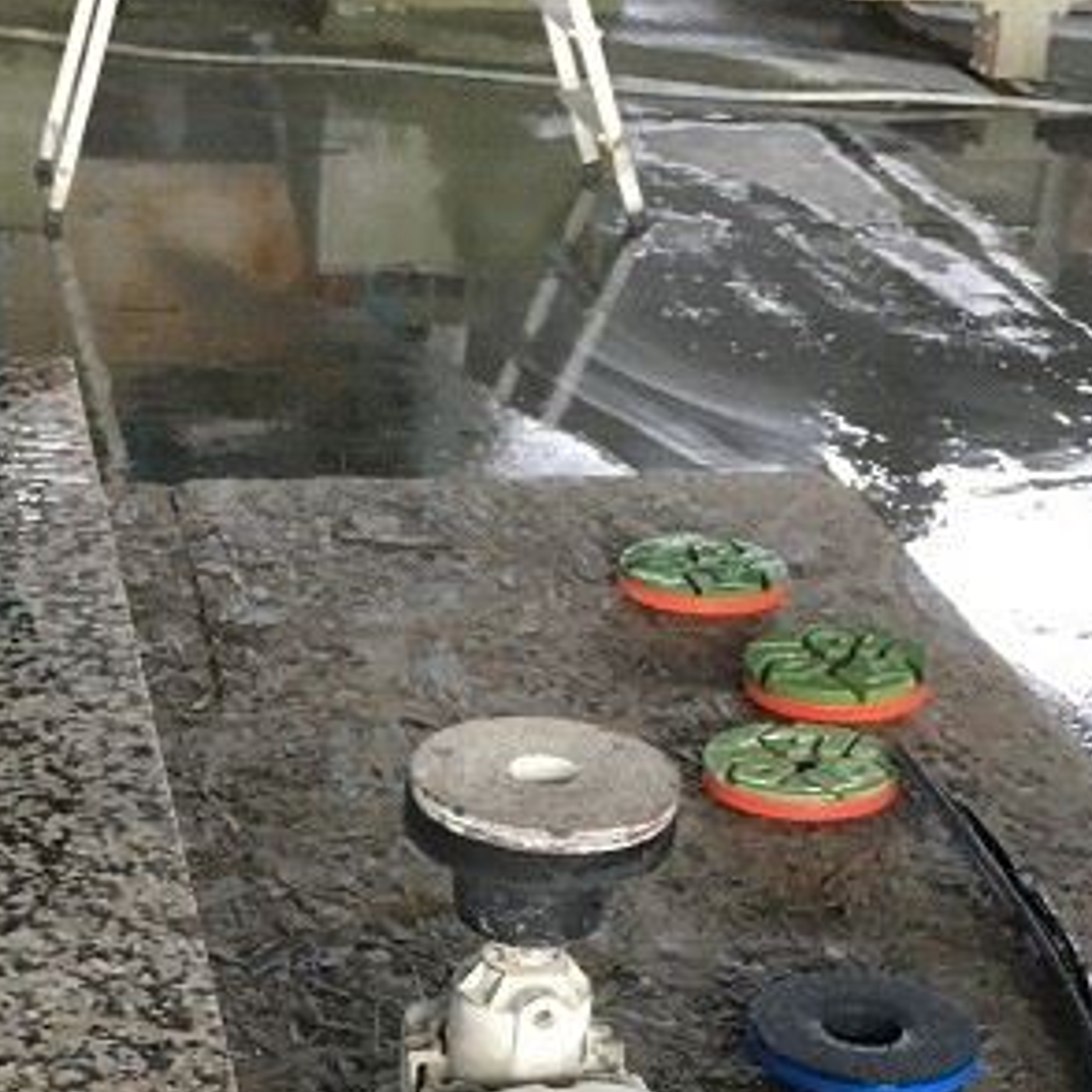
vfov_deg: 20.4
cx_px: 305
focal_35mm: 83
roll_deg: -2.7
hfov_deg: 20.8
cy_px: 1040
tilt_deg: -27.6
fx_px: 2962
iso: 200
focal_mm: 4.15
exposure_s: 1/33
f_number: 2.2
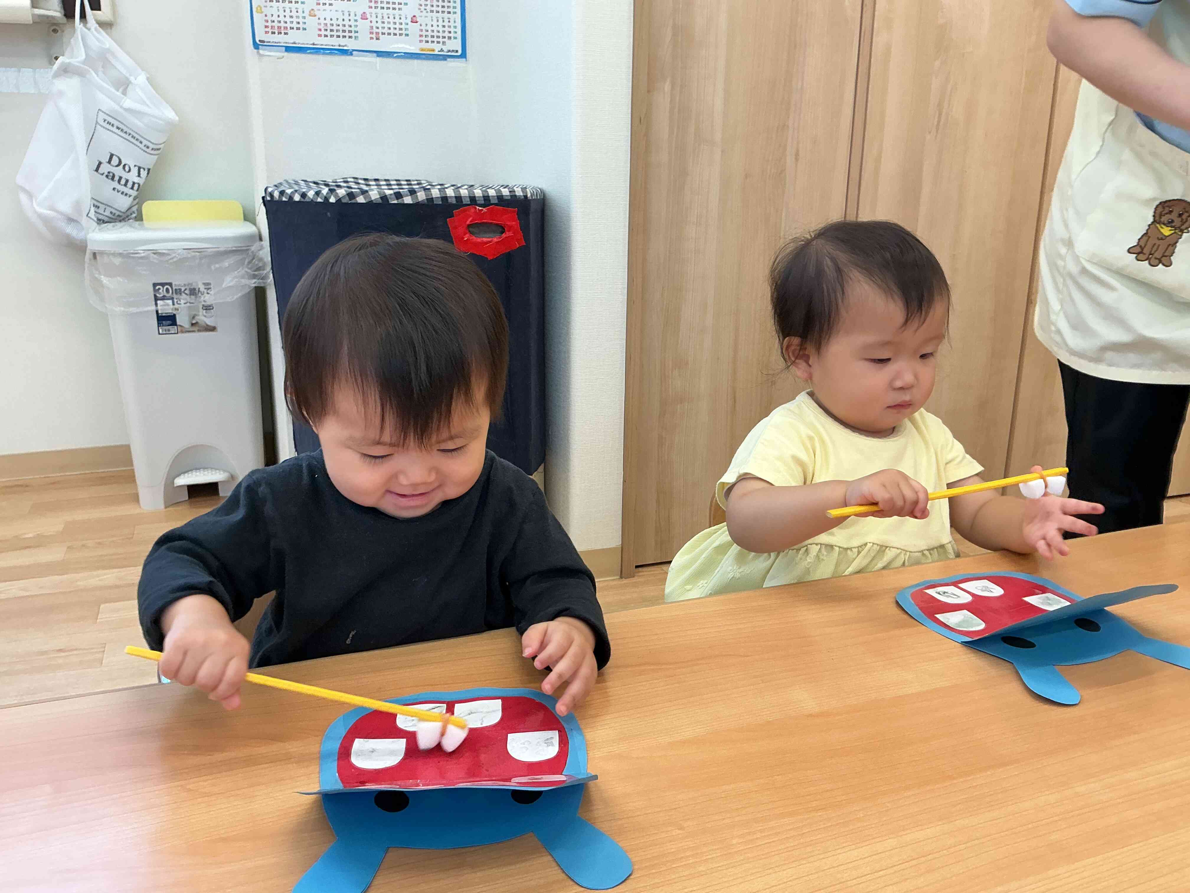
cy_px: 446
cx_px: 595
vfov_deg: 48.2
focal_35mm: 29
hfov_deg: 61.7
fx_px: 997
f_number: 1.8
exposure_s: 1/120
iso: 50
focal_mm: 3
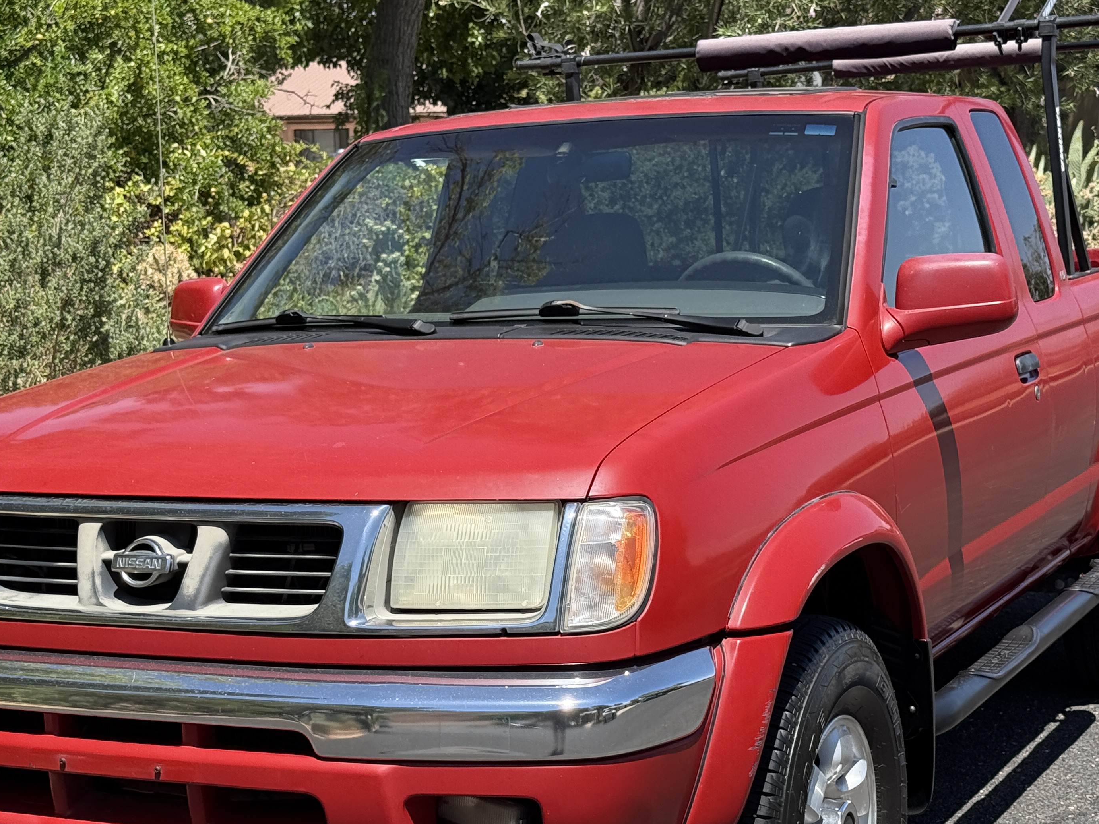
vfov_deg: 21.0
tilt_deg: -9.9
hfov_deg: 27.8
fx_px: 2222
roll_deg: +1.2
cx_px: 517
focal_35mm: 70
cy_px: 523
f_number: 1.78
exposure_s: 1/3096
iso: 100
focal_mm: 6.76
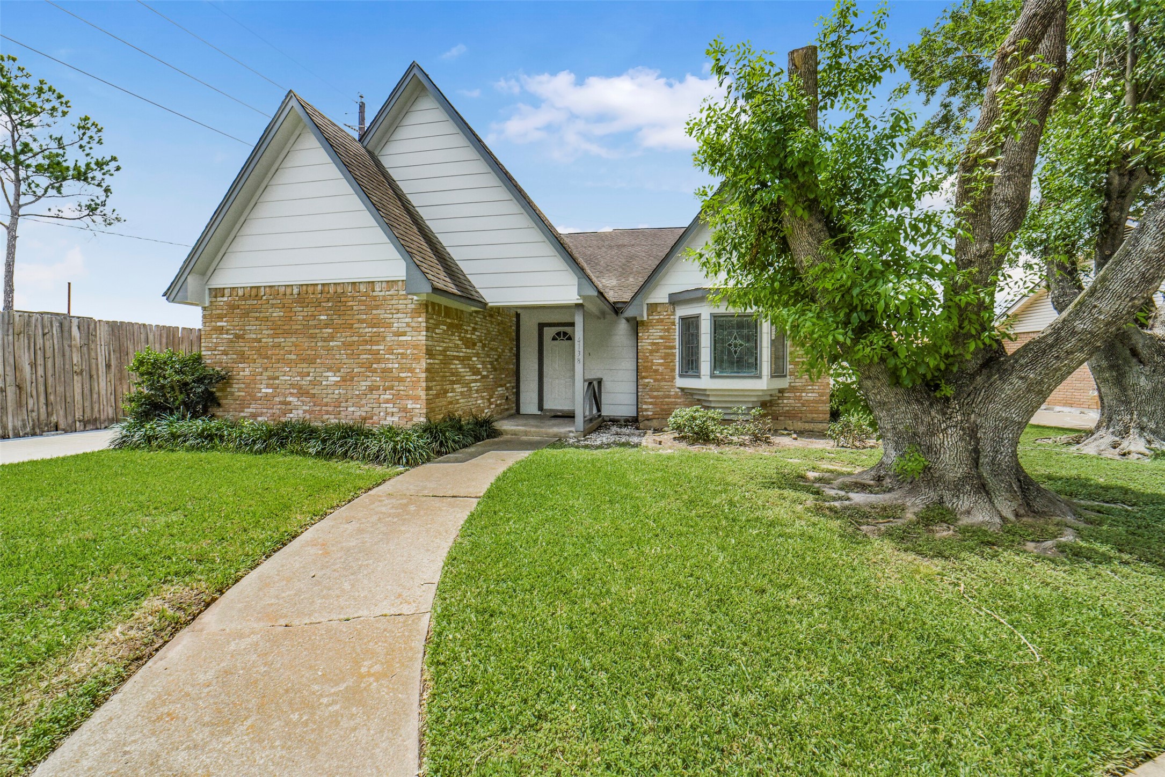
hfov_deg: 104.2
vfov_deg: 81.2
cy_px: 388
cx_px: 582
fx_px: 453
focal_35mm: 14
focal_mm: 14
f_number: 11
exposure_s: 1/2000
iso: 500
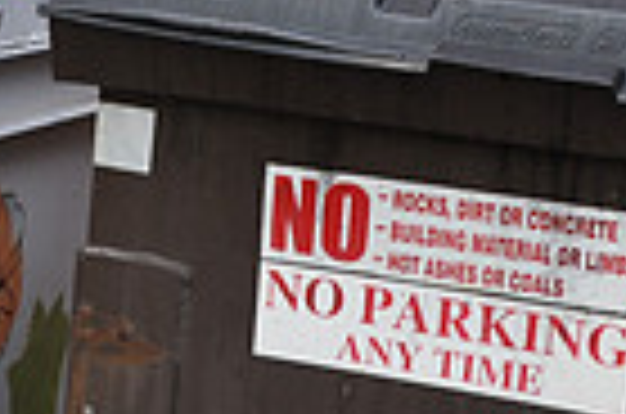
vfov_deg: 12.0
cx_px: -99
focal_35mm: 113
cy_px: 128
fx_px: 1960
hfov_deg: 17.4
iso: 200
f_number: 6.3
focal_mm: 18
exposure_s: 1/160
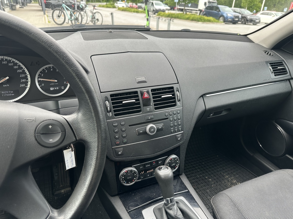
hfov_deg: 71.6
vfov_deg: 56.8
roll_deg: -2.2
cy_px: 110
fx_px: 203
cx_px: 146
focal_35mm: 24
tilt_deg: -26.4
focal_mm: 6.86
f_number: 1.78
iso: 64
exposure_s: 1/128
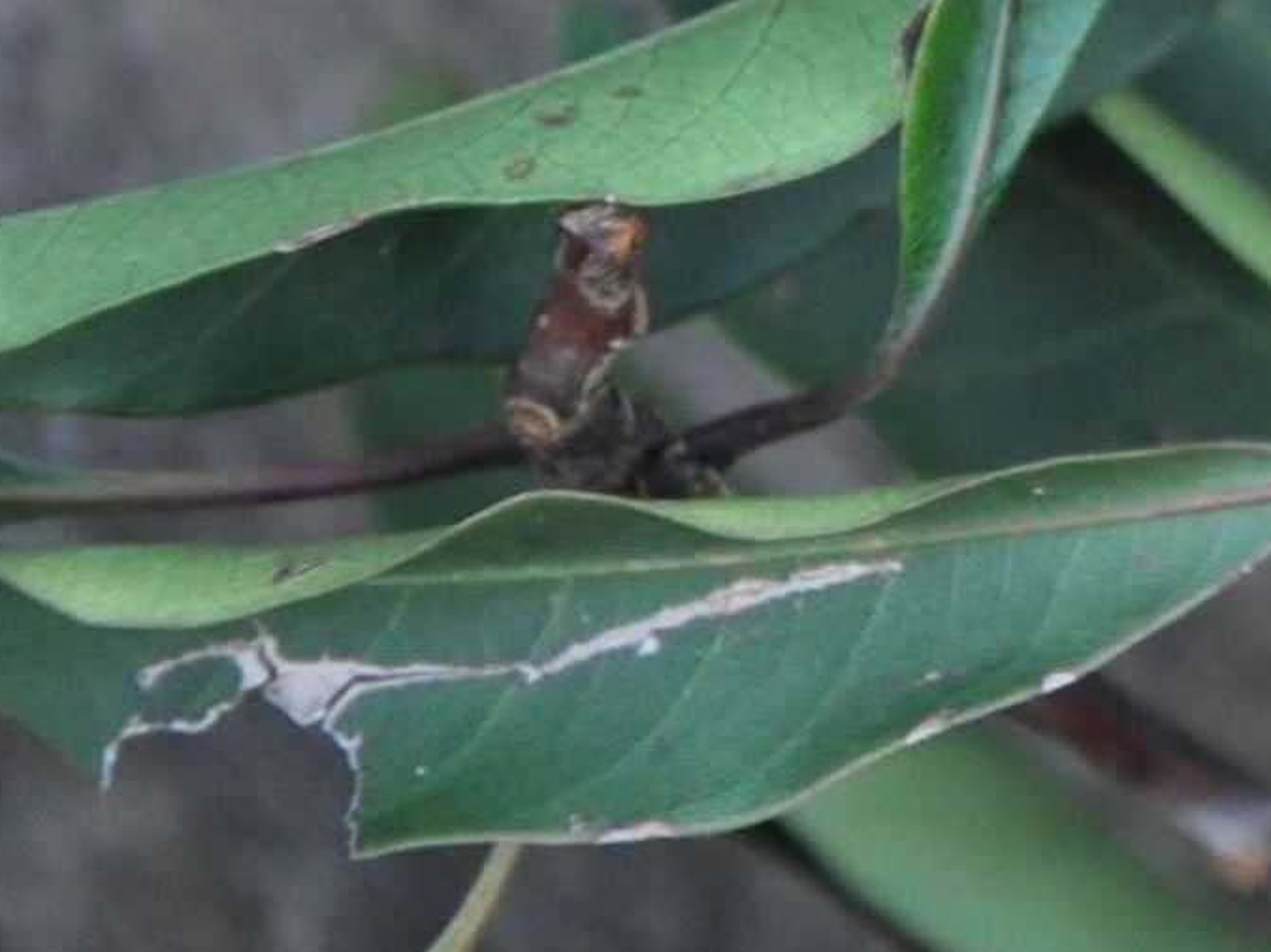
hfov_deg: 4.8
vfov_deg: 3.6
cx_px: 1972
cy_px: -330
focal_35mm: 408
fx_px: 14978
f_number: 5.6
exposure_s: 1/30
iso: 1600
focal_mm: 90
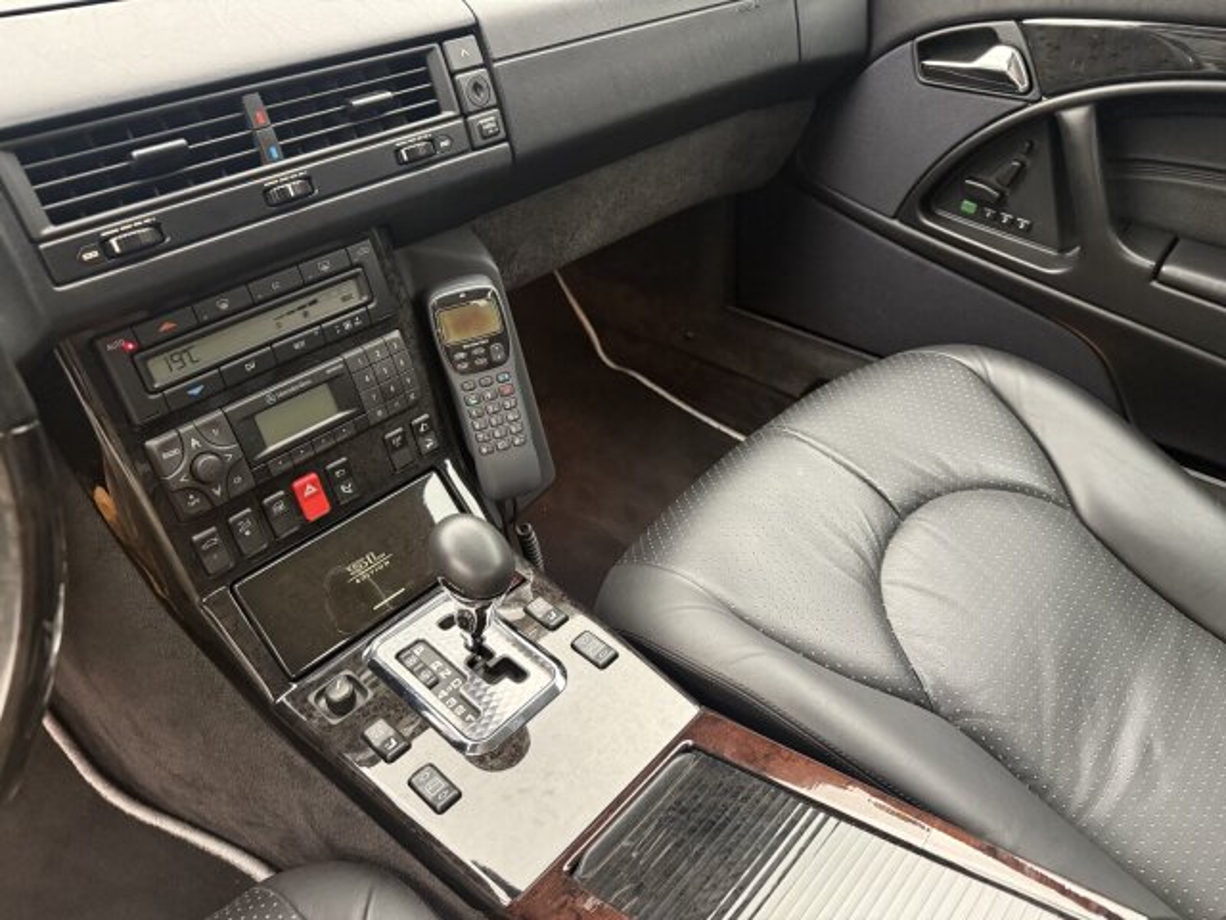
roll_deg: +0.9
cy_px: 460
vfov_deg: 56.8
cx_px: 613
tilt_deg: -37.5
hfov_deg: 71.6
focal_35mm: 24
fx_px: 850
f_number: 1.78
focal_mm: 6.76
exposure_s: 1/33
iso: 640
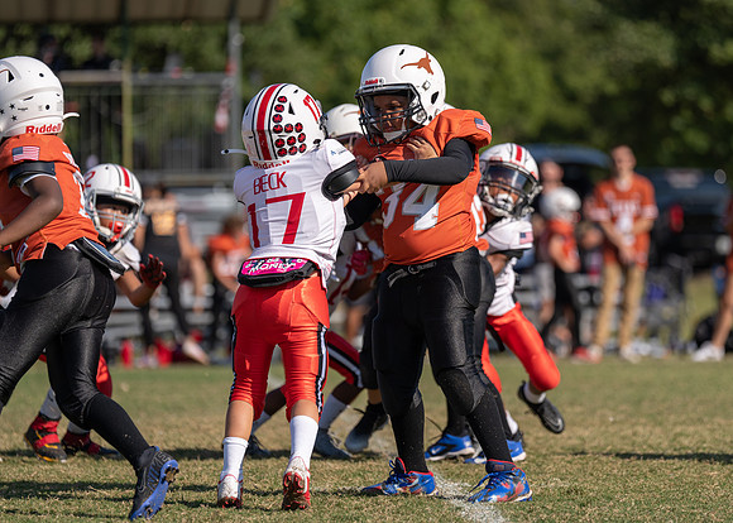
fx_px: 4148
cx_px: 404
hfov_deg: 10.1
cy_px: 239
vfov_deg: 7.2
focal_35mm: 199
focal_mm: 159
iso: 100
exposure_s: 1/3200
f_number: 2.8
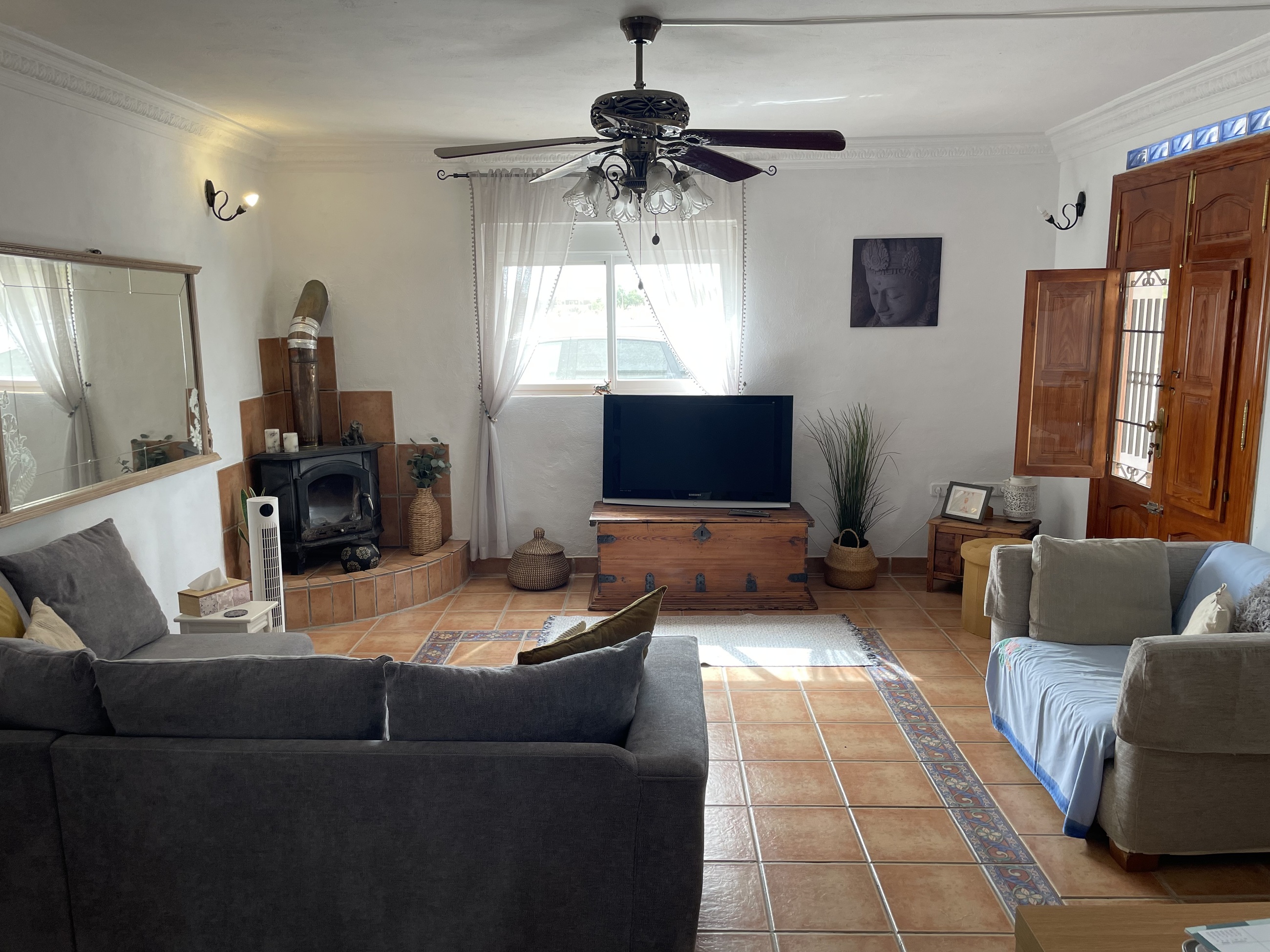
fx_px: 954
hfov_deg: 67.3
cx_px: 635
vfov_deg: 53.1
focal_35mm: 26
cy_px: 476
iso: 64
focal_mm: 4.2
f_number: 1.6
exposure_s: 1/100
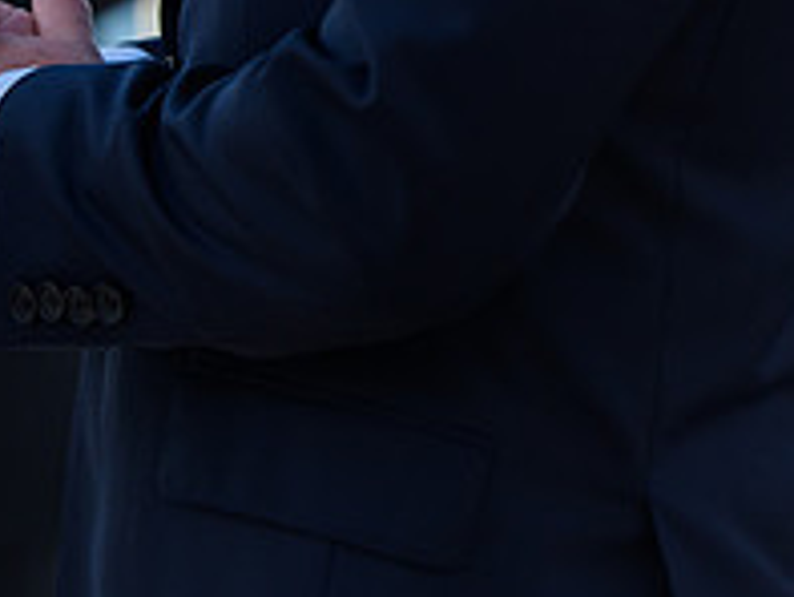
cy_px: 131
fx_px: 12968
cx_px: -274
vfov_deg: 2.6
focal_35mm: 565
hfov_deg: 3.5
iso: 200
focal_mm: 200
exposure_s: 1/1600
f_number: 3.2
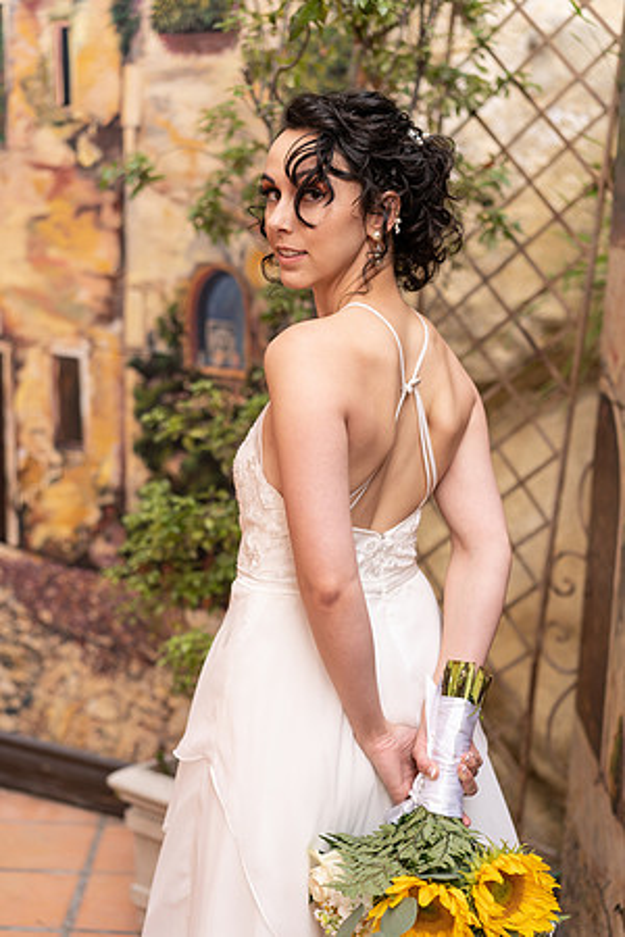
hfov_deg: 24.6
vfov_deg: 36.2
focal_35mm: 55
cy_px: 468
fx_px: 1432
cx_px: 312
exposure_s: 1/500
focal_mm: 55
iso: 320
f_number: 2.5
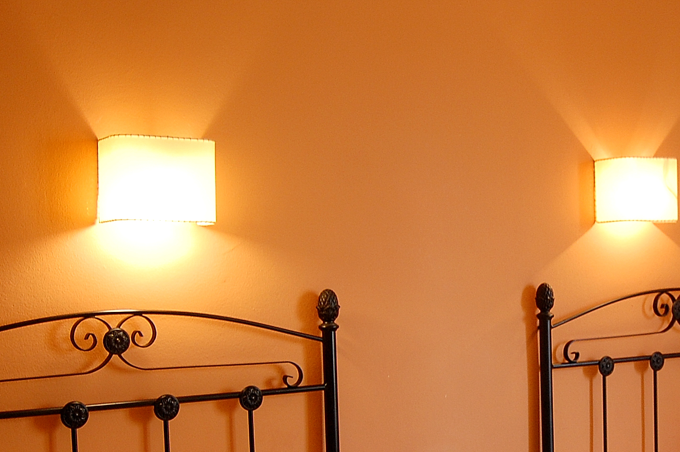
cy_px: 357
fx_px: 1189
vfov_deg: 21.3
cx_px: 544
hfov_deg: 31.1
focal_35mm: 63
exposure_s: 1/40
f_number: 3.8
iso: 400
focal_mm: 20
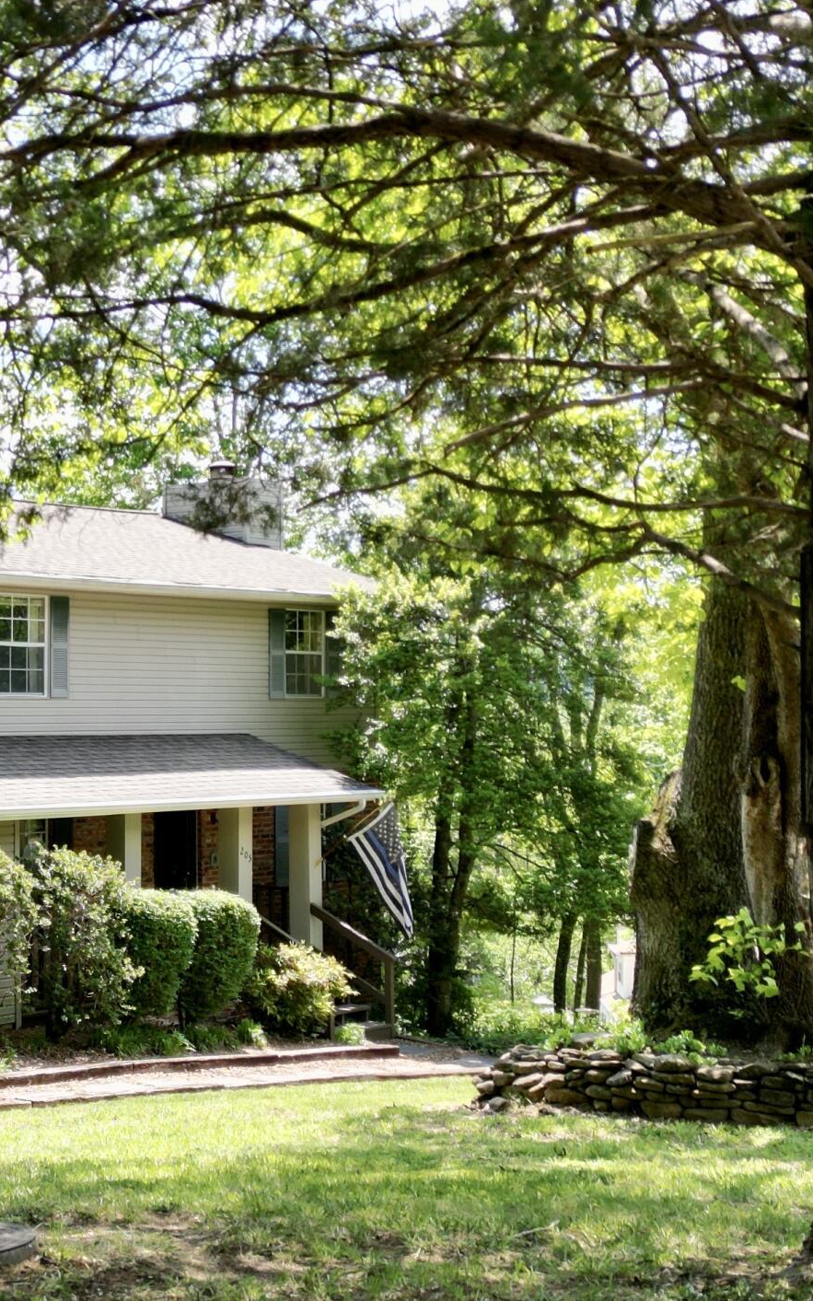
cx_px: -105
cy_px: 691
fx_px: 1915
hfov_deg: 22.5
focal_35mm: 54
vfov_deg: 37.5
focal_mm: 6.72
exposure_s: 1/1000
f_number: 1.7
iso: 100
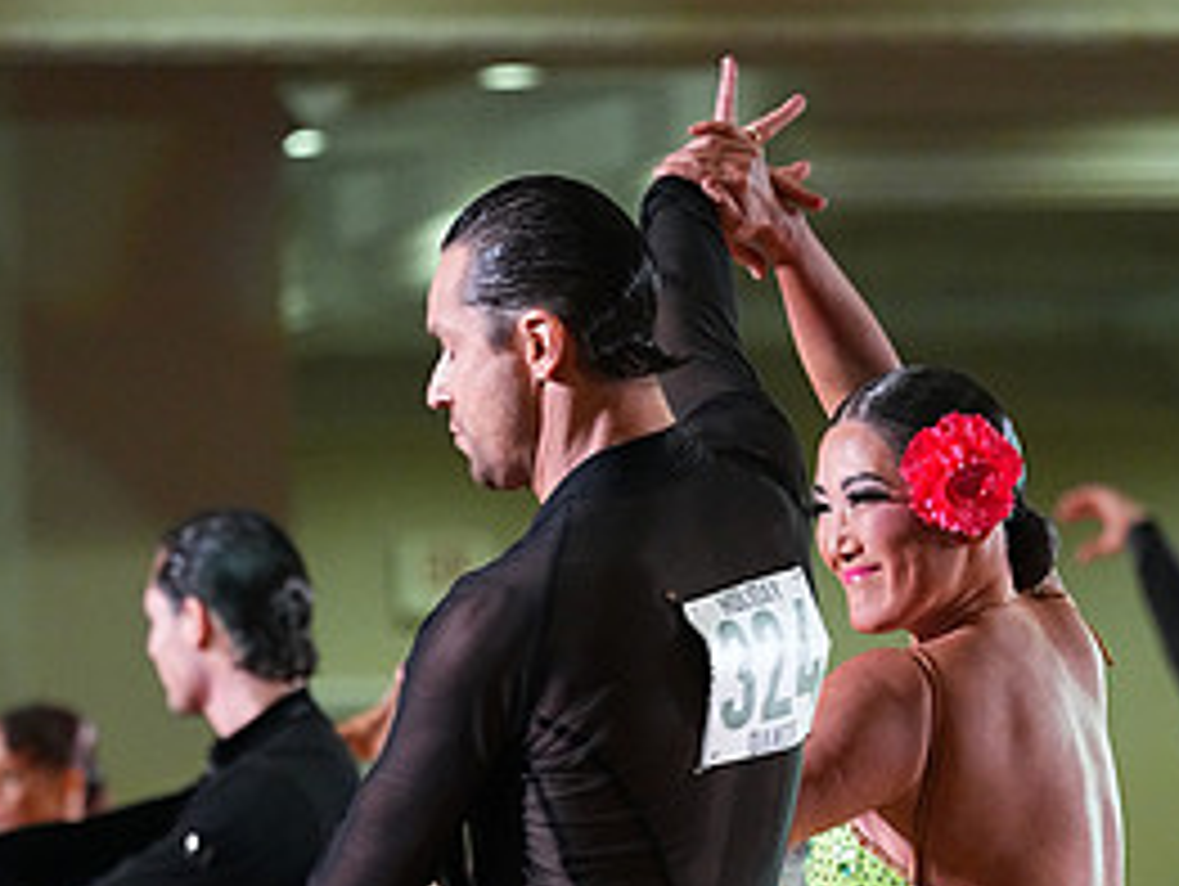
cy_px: 1174
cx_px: 637
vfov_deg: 3.5
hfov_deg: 4.7
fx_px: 14489
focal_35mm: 425
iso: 8000
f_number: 5
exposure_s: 1/400
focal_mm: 200
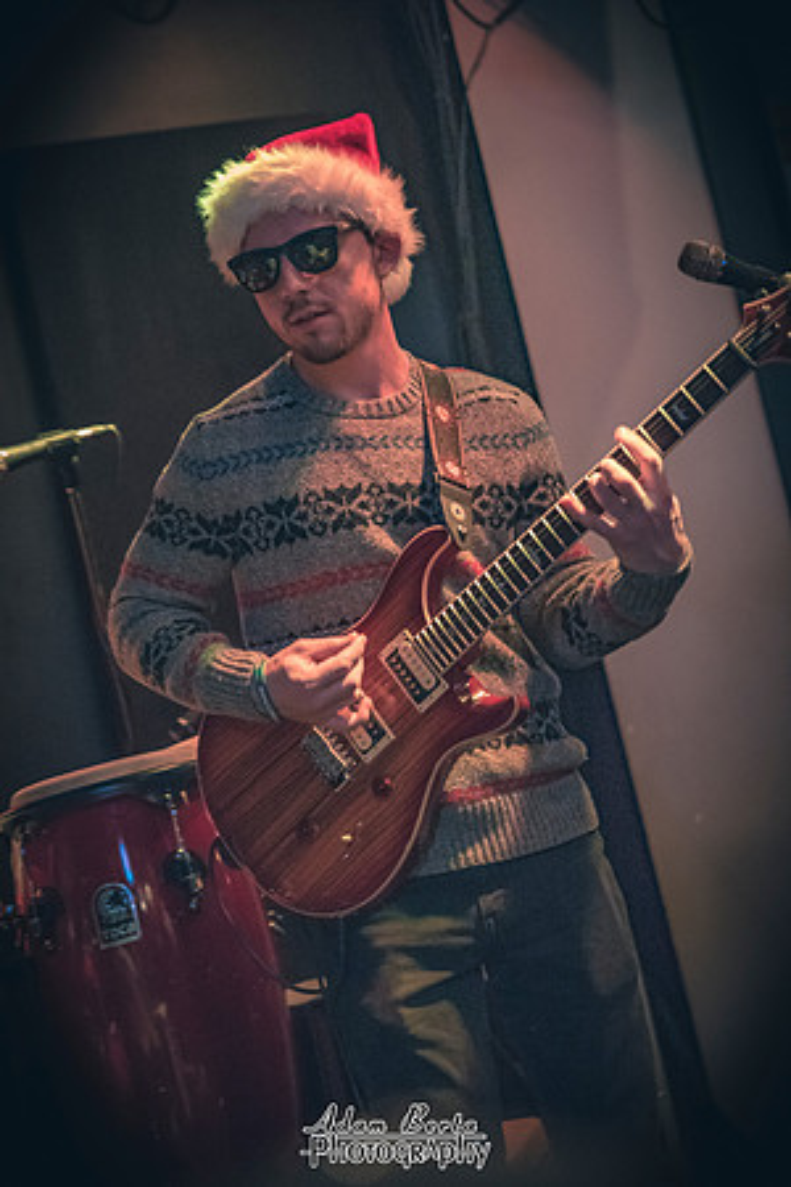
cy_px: 594
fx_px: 1813
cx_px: 396
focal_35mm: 55
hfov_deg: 24.6
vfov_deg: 36.2
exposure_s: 1/50
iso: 6400
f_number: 2.8
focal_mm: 55
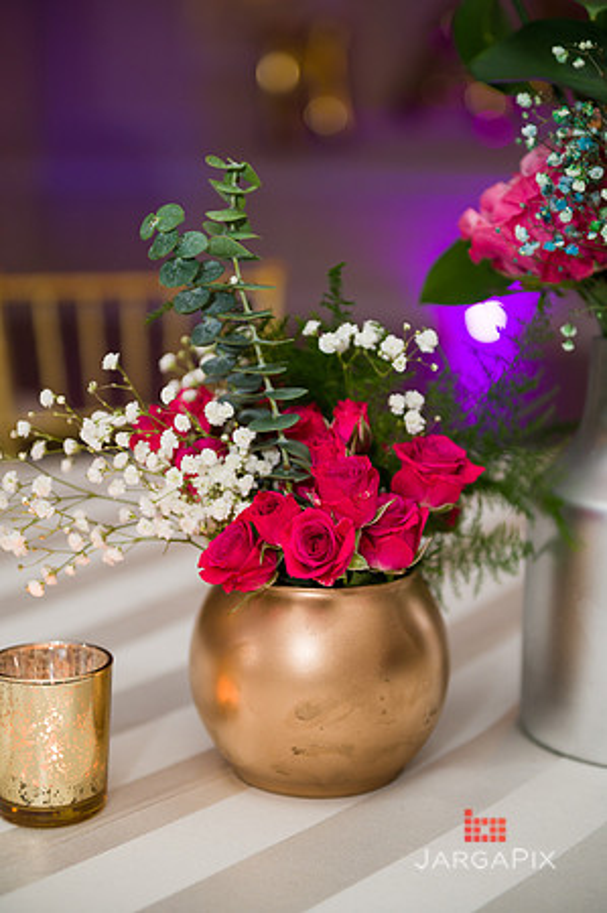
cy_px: 456
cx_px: 304
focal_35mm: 56
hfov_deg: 24.1
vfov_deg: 35.7
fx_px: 1420
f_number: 3.2
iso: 640
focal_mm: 56
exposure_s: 1/200
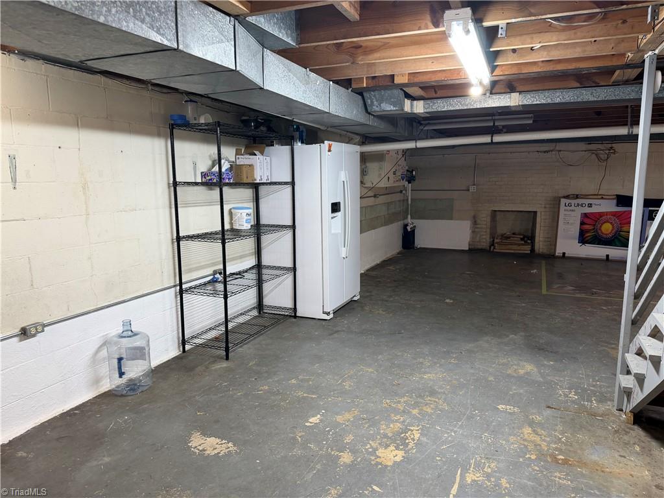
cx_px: 332
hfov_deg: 71.6
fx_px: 460
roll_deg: +0.9
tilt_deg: -9.3
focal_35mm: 24
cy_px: 249
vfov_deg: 56.8
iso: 160
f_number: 1.78
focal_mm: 6.76
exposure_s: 1/60
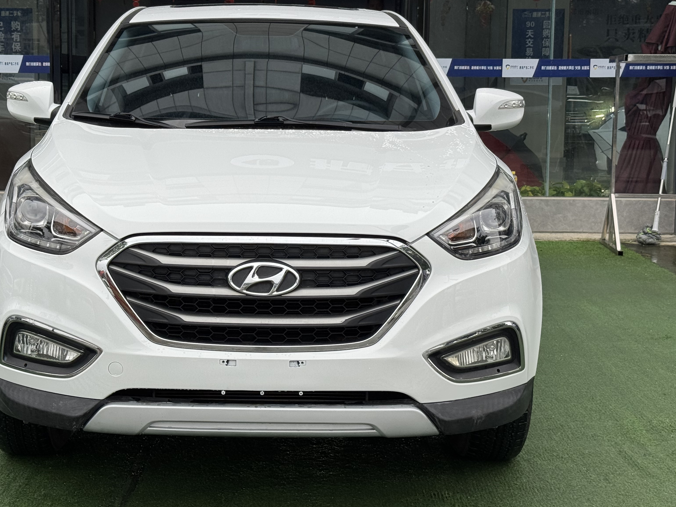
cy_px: 209
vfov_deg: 23.3
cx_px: 267
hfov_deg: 30.6
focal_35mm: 63
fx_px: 1230
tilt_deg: -5.5
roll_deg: -0.4
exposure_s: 1/609
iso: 64
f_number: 1.78
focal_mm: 6.76
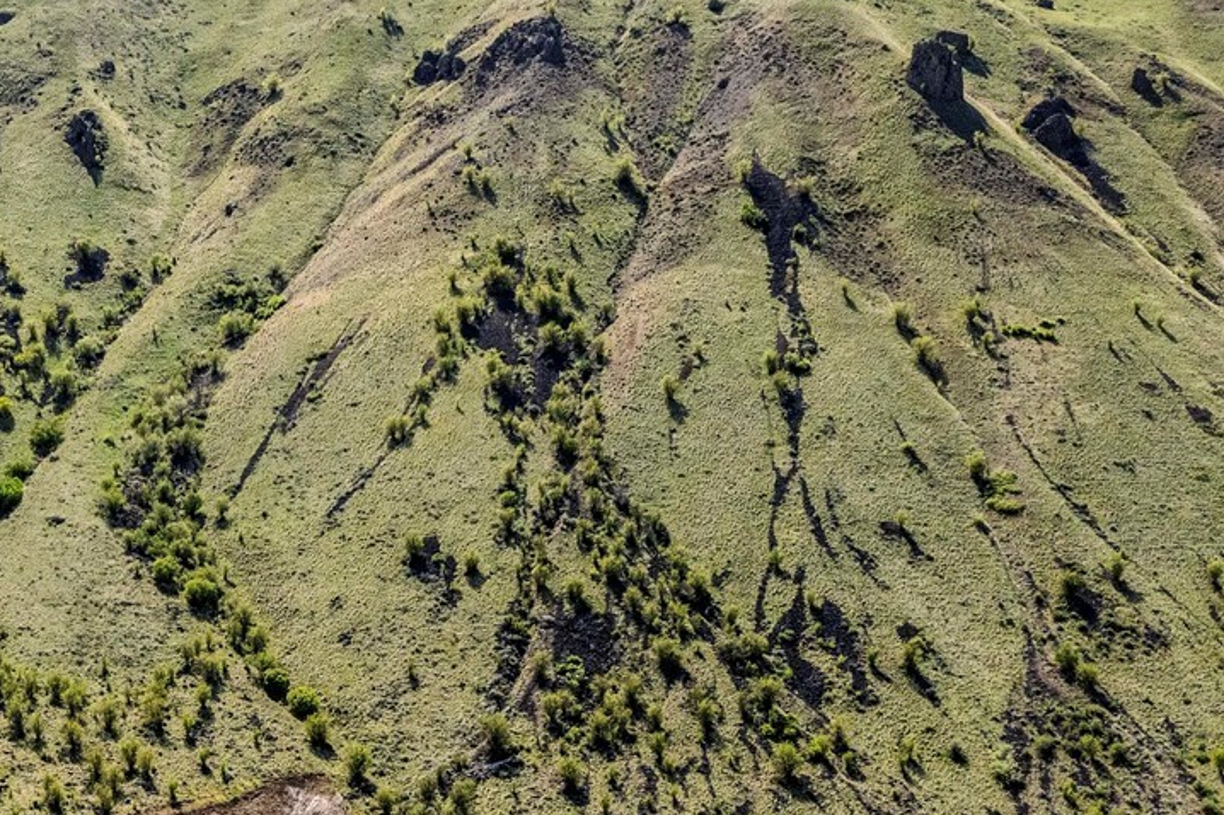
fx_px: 1767
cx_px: 275
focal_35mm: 52
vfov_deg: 25.5
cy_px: 655
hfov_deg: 37.1
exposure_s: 1/5000
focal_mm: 8.38
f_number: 2.8
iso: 100
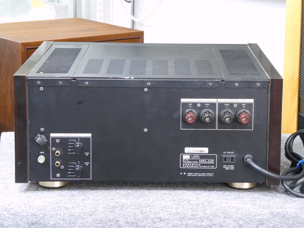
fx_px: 931
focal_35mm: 106
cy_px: 114
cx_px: 152
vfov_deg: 14.0
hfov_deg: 18.5
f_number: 5.1
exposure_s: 1
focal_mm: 19
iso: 200
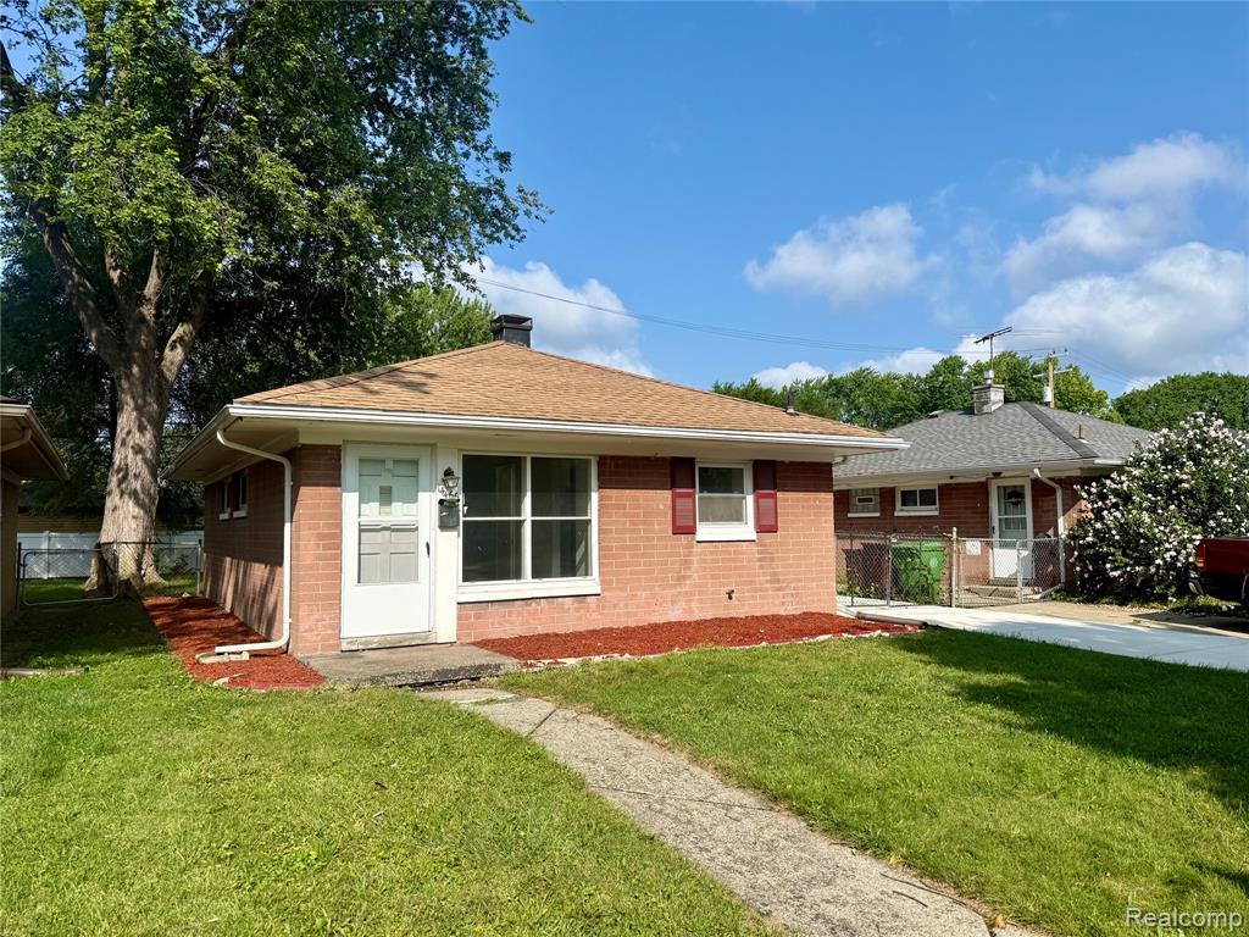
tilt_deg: +3.9
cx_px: 624
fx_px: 866
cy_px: 468
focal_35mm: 24
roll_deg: +0.3
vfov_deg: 56.8
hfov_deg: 71.6
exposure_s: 1/4975
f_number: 1.78
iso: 80
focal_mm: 6.76
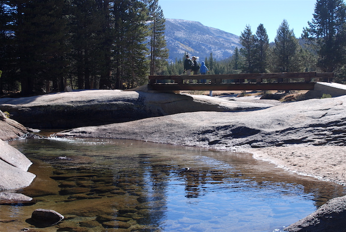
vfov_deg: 25.8
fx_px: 505
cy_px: 116
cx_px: 173
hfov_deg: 37.8
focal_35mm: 52
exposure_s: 1/125
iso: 140
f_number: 5.6
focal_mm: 35
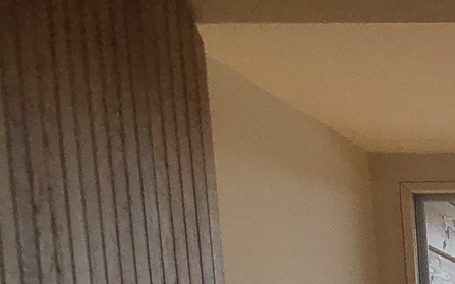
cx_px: 1012
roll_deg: +1.8
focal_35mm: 136
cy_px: 750
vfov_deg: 8.5
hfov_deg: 12.7
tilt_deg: -8.8
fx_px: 1686
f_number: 1.8
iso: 20
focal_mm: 3.99
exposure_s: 1/1869
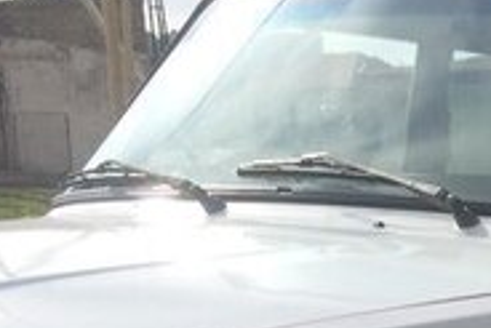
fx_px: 1474
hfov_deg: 16.5
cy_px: 580
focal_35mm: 108
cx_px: 817
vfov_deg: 11.8
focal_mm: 4.15
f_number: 2.2
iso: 32
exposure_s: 1/2283
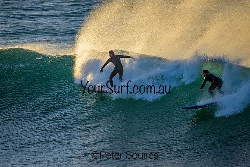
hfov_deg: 2.6
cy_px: 84
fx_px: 5557
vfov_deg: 1.7
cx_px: 125
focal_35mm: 800
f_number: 6.3
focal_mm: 800
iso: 640
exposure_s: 1/2000
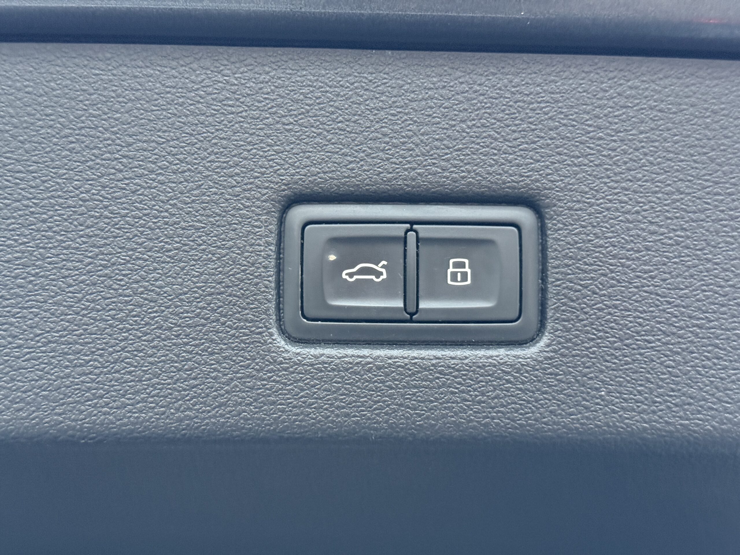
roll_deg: +2.3
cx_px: 370
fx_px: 1026
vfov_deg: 30.3
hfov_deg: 39.7
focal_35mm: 48
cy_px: 278
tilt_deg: +36.7
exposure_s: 1/31
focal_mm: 6.76
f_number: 1.78
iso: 500
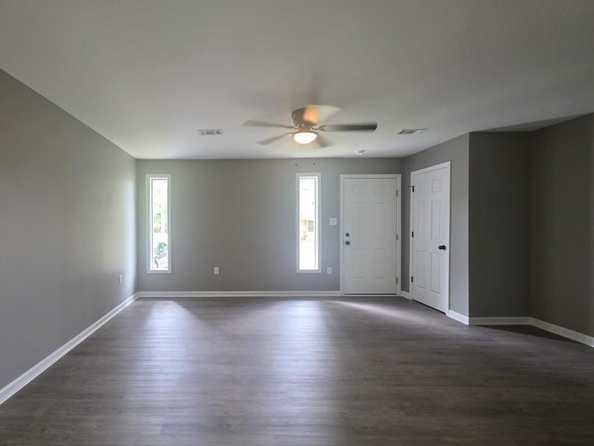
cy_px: 235
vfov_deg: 78.0
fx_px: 275
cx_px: 231
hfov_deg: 93.0
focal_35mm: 16
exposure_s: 1/60
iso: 200
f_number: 1.9
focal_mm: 2.2
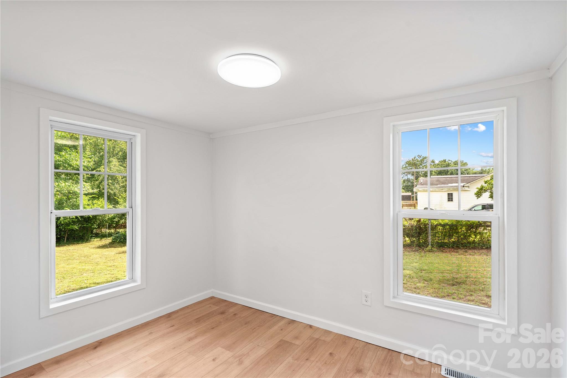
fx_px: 252
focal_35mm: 16
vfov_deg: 73.7
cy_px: 189
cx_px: 284
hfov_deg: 96.7
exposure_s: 1/13
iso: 100
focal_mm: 16
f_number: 8
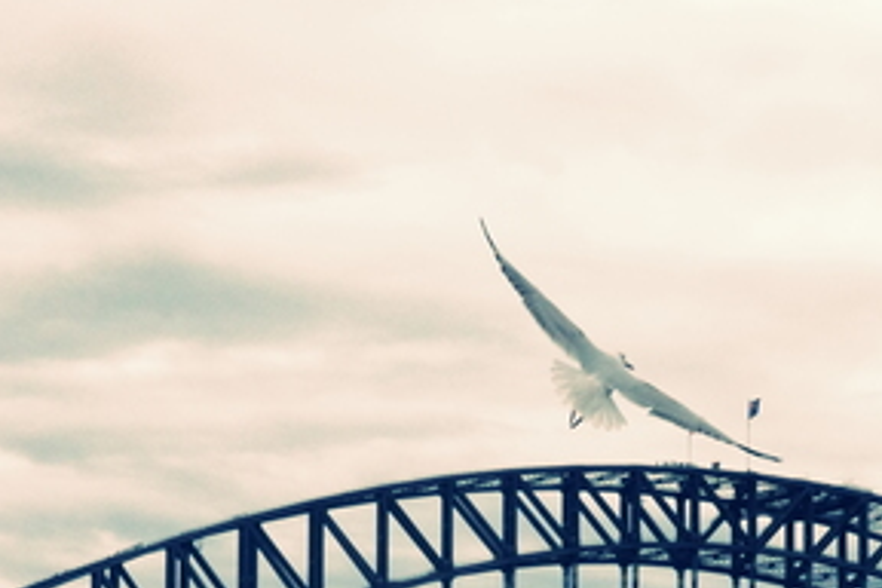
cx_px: 374
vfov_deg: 11.9
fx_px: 2719
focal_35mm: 111
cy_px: 795
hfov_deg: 18.4
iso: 1600
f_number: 16
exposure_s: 1/500
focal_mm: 26
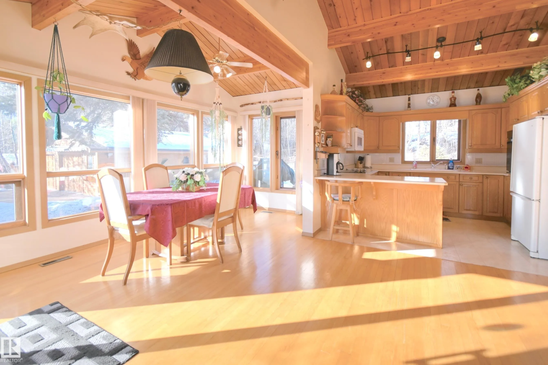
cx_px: 274
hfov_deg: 100.4
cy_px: 182
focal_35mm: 15
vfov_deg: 77.3
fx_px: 228
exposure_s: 1/800
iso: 400
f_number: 4.5
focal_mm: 10
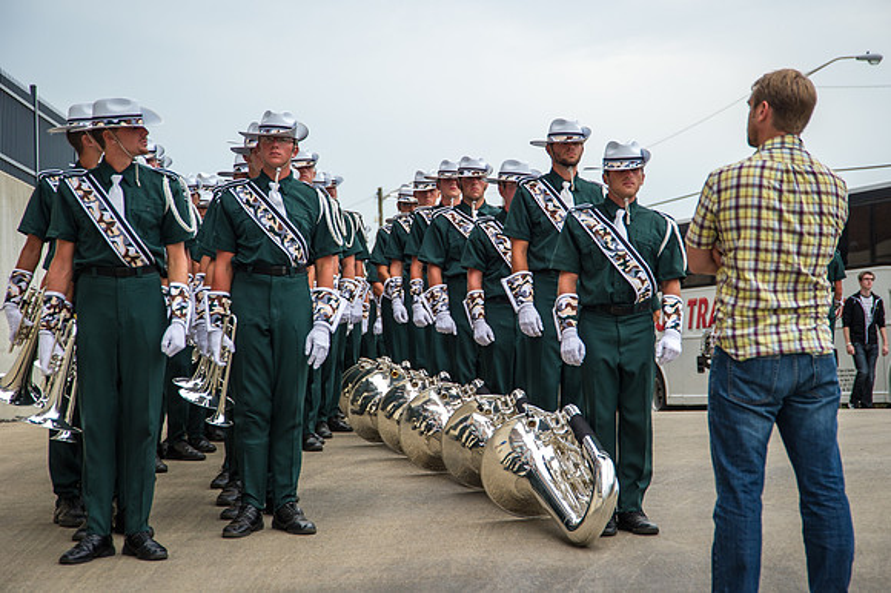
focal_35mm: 94
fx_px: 2316
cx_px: 463
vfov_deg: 14.6
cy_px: 285
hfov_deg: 21.8
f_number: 5.6
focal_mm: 90
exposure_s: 1/160
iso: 450
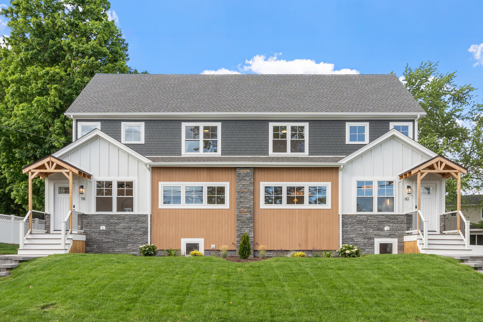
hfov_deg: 57.2
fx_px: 443
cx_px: 242
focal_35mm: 33
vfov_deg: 40.0
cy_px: 161
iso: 125
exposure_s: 1/125
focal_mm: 22
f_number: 8
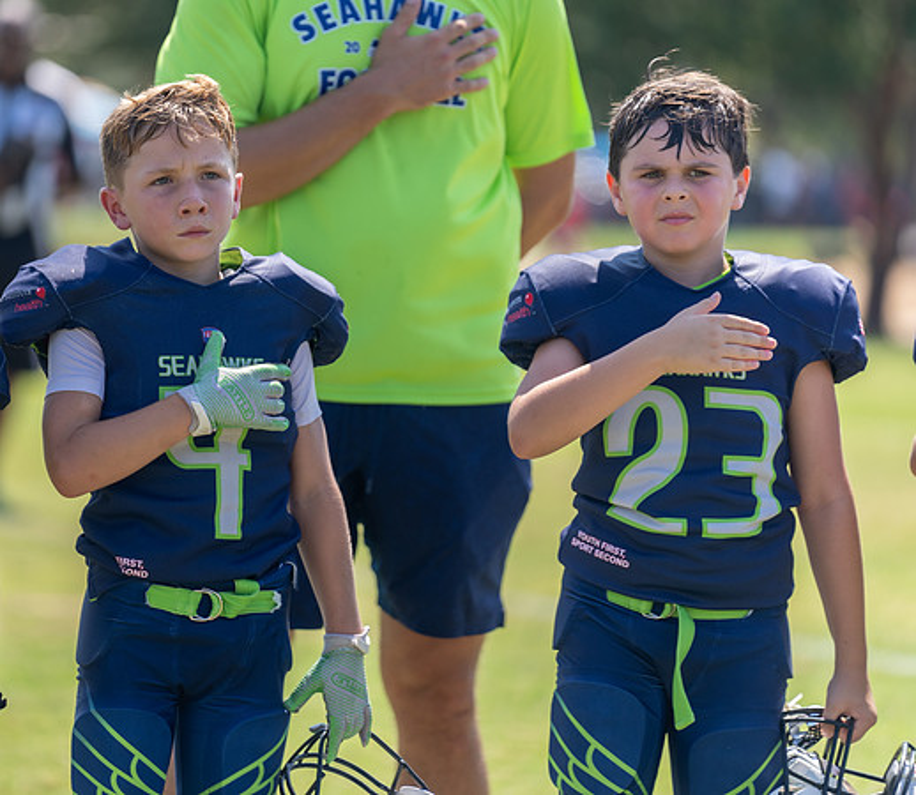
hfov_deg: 6.7
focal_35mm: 281
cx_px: 208
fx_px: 7871
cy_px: 323
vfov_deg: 5.8
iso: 100
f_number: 2.8
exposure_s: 1/800
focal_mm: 200
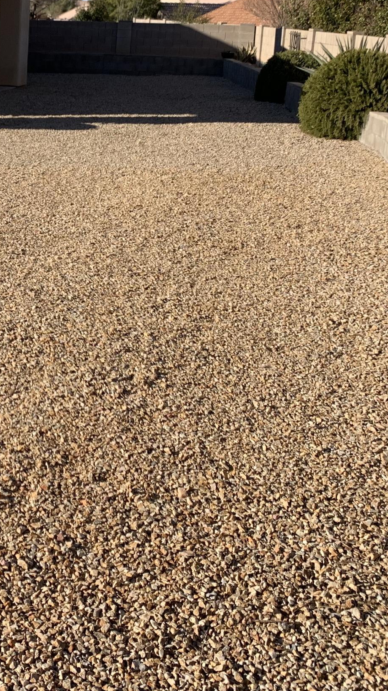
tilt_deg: -11.2
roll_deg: -0.6
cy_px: 219
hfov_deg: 21.7
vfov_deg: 39.3
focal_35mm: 52
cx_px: -48
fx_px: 951
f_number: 1.8
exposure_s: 1/1992
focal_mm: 4.25
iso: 25
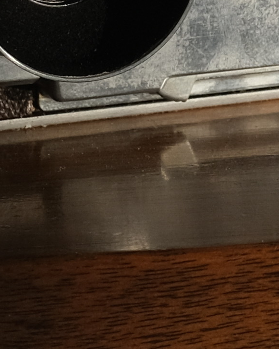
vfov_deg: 5.5
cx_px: 412
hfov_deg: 4.4
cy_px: -345
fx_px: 3581
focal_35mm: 347
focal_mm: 28.8
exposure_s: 1/85
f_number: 5.6
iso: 320
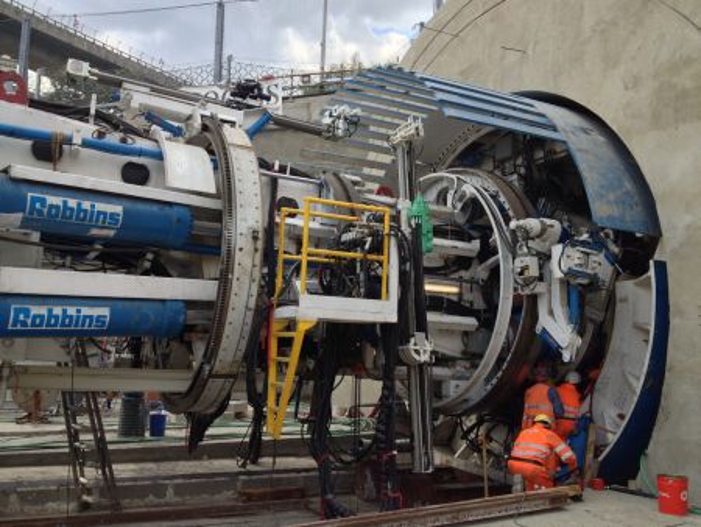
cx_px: 350
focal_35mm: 35
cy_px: 264
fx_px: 709
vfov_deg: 40.7
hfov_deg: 52.6
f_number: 2.4
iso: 50
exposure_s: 1/428
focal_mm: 4.28
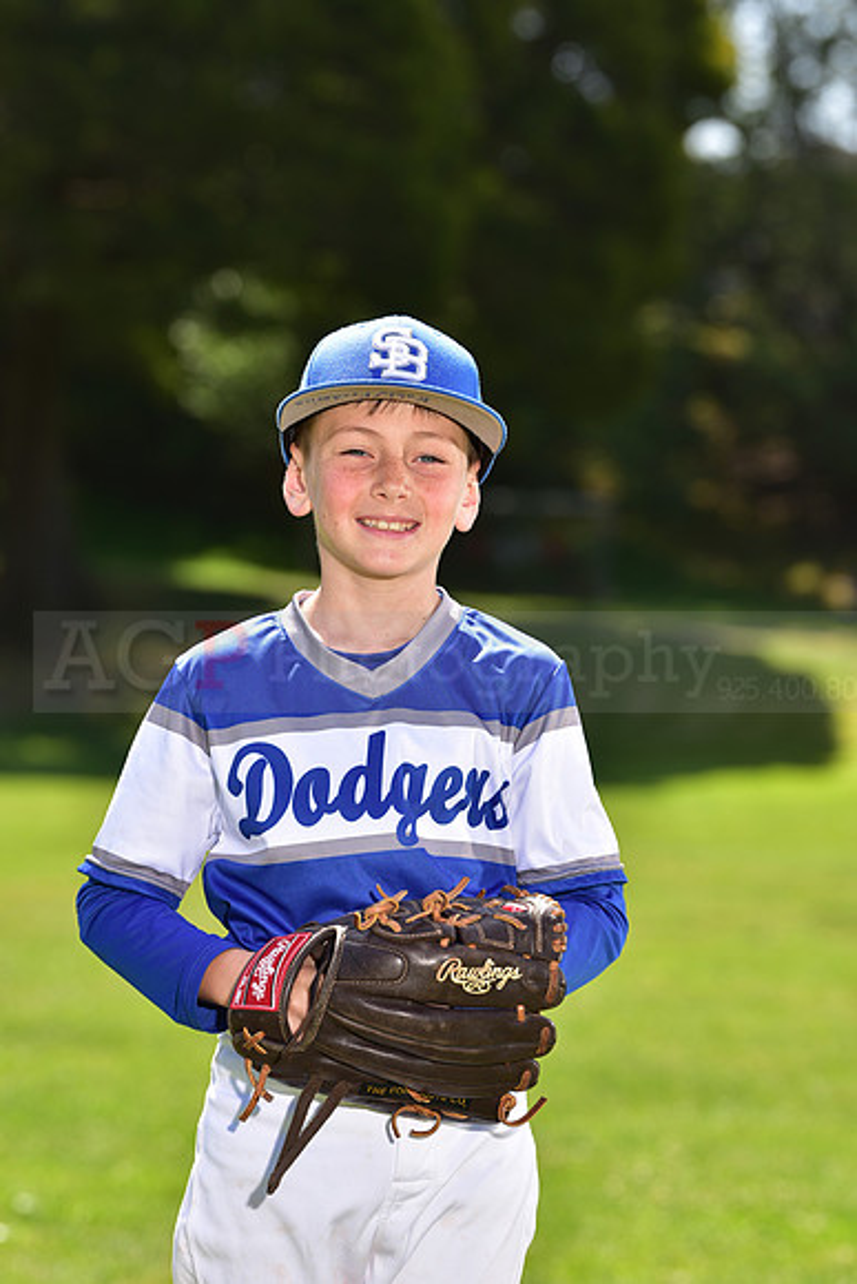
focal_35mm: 150
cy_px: 642
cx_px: 428
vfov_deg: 13.7
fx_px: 5353
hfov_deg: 9.2
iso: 80
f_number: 5.6
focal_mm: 150
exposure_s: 1/200
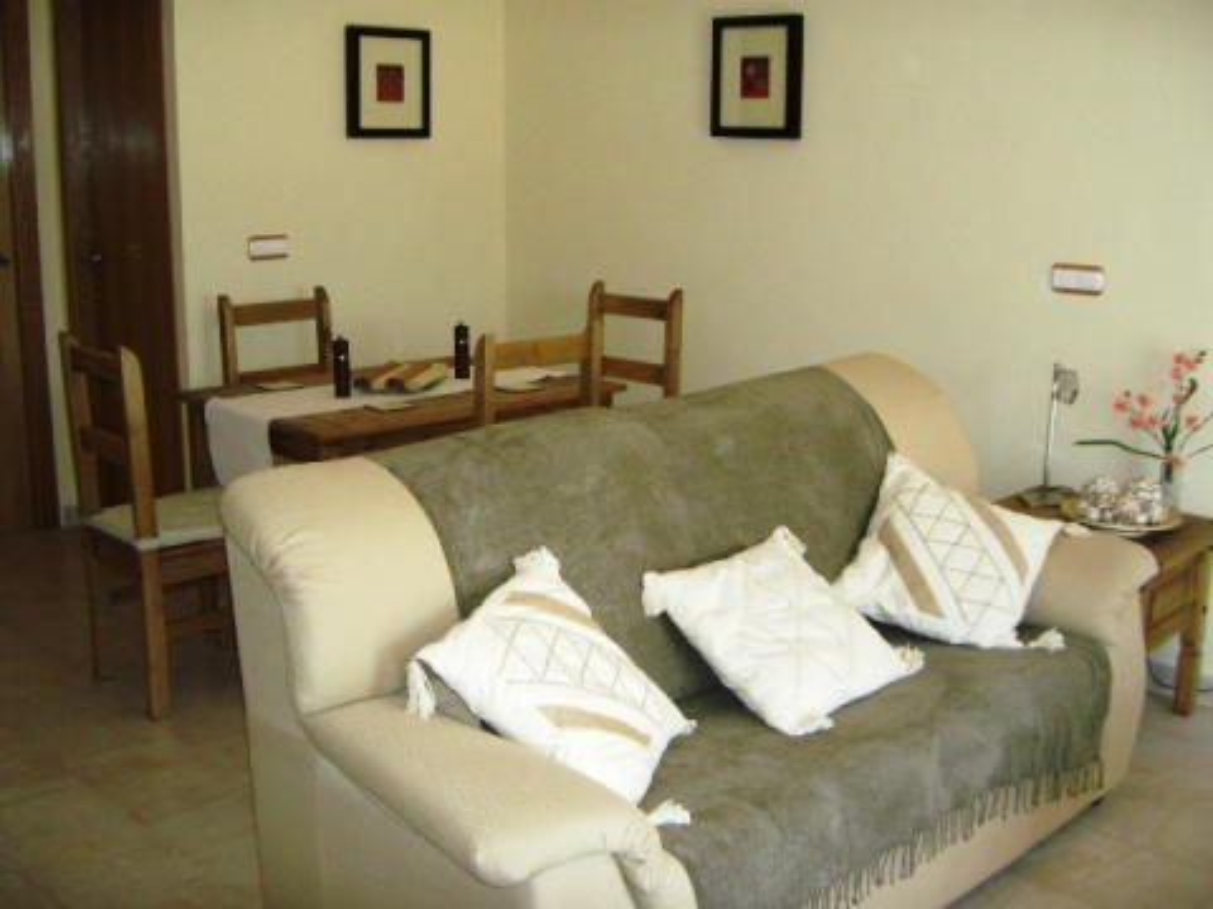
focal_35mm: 39
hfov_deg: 47.9
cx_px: 606
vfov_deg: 36.8
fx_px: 1367
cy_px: 454
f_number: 2.8
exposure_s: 1/320
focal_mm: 8
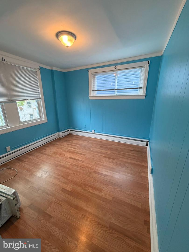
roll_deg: +0.8
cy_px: 126
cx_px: 94
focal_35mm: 14
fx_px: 102
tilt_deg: -16.2
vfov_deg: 102.1
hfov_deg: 85.7
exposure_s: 1/120
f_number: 2.2
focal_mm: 2.22
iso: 320
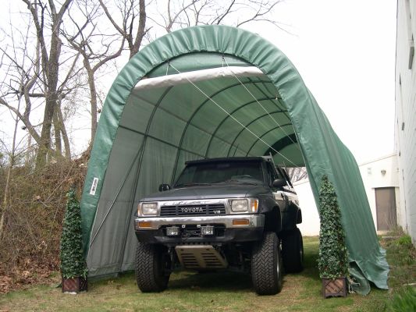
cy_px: 156
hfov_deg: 44.8
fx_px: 505
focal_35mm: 42
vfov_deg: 34.4
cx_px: 208
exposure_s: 1/350
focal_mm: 9
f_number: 2.9
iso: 100
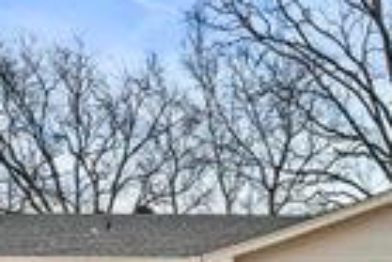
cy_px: 317
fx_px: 589
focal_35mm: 54
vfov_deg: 23.0
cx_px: 353
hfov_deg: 34.8
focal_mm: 10
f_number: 13
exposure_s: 1/60
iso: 400
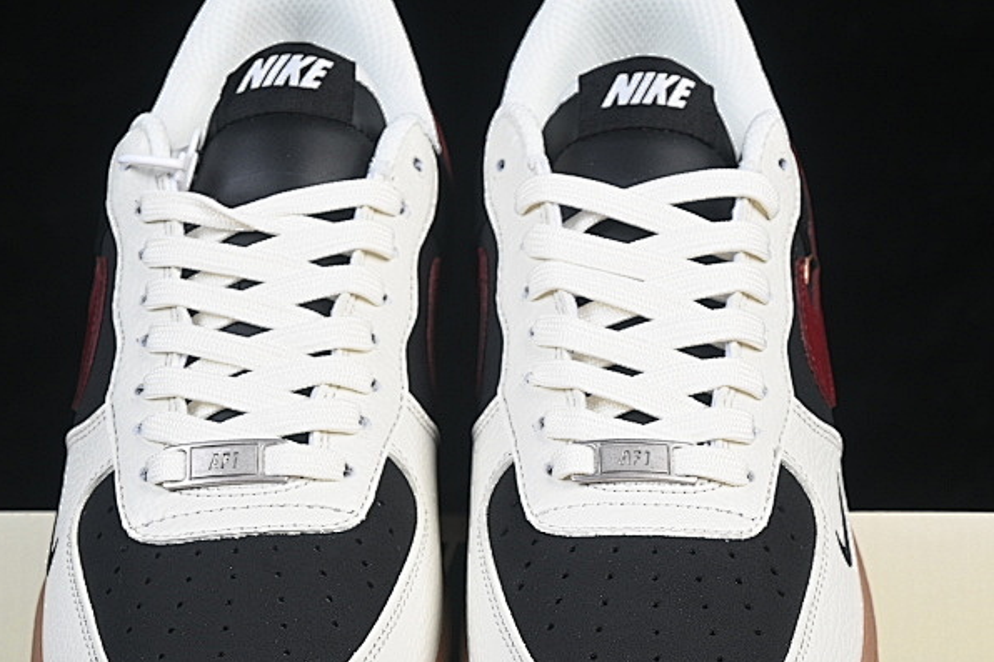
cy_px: 532
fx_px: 3754
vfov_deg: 10.1
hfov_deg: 15.1
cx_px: 480
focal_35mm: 136
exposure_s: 1/60
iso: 160
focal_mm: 50
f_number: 7.1
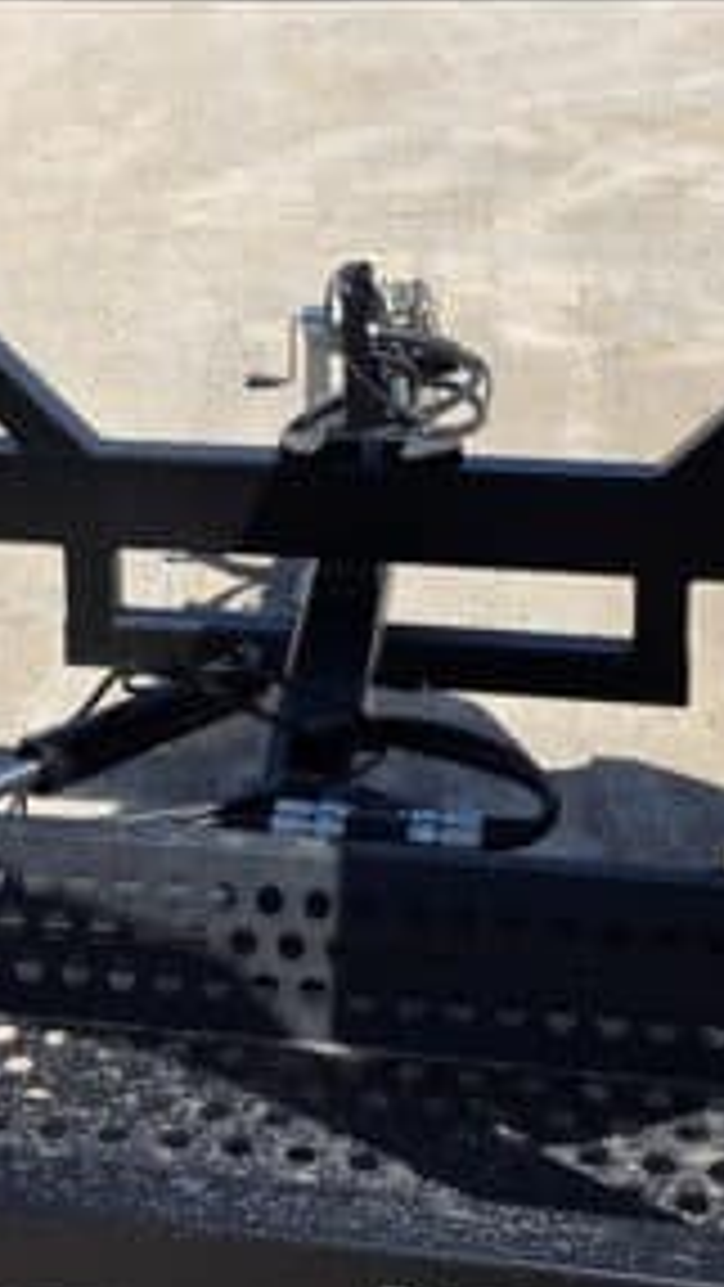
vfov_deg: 29.6
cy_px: 288
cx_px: 99
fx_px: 2388
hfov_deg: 17.0
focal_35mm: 70
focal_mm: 6.3
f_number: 1.7
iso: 80
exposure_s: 1/5958
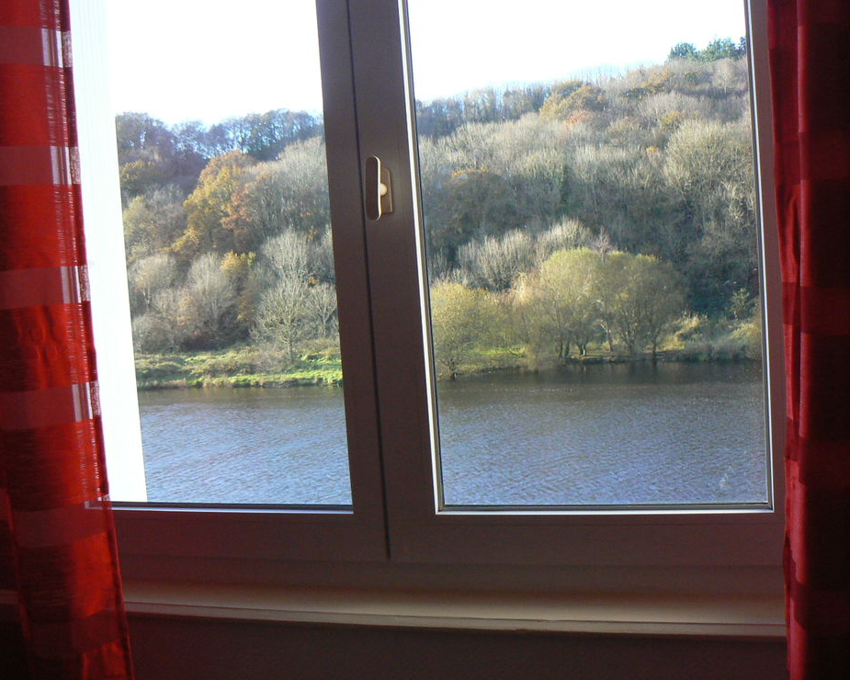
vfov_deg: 39.2
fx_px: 956
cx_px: 413
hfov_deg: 47.9
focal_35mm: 38
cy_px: 344
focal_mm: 6
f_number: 2.8
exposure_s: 1/250
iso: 200
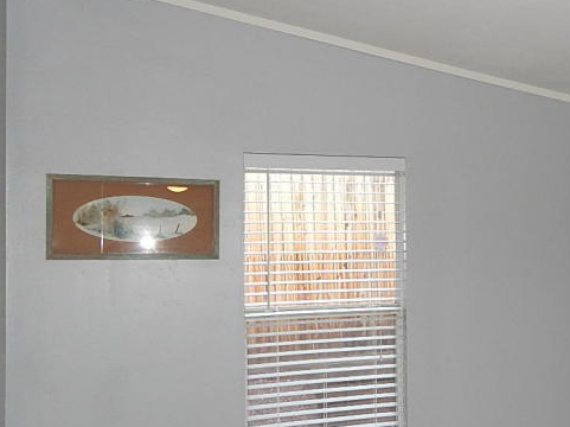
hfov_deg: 36.4
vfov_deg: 29.6
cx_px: 518
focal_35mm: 49
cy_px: 240
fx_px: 806
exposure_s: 1/30
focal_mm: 4
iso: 200
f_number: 3
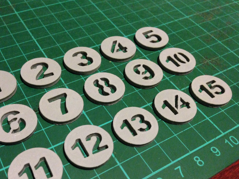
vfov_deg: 36.7
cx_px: 101
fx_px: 269
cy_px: 105
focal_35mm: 39
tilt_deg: -50.1
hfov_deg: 47.7
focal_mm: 4.12
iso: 400
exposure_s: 1/15
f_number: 2.4
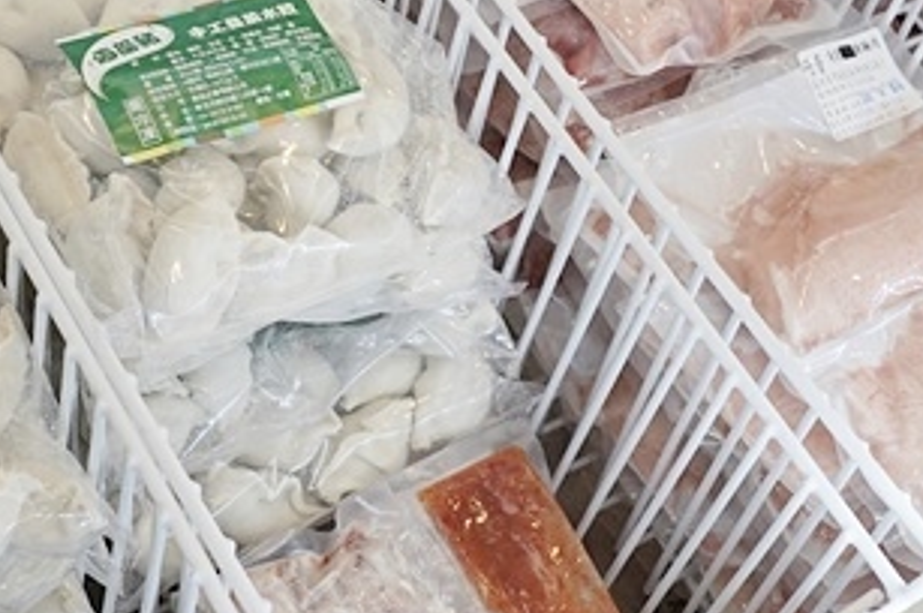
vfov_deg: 18.5
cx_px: 475
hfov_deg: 27.7
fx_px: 1870
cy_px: 149
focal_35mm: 73
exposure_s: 1/160
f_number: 5.6
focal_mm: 28
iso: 800
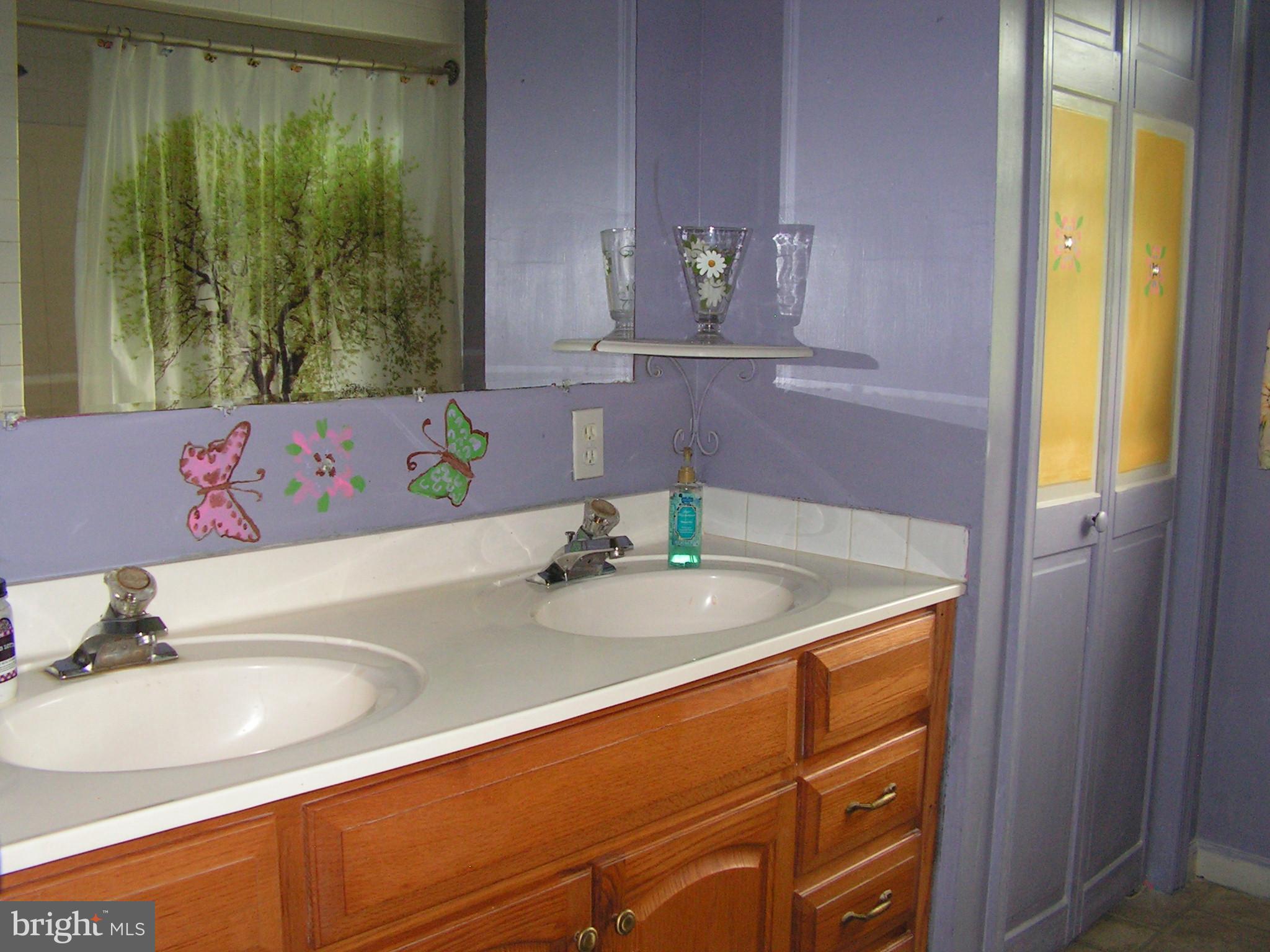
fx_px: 1321
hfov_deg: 51.4
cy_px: 476
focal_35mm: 36
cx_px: 635
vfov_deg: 39.7
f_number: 3.2
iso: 200
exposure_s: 1/40
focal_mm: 6
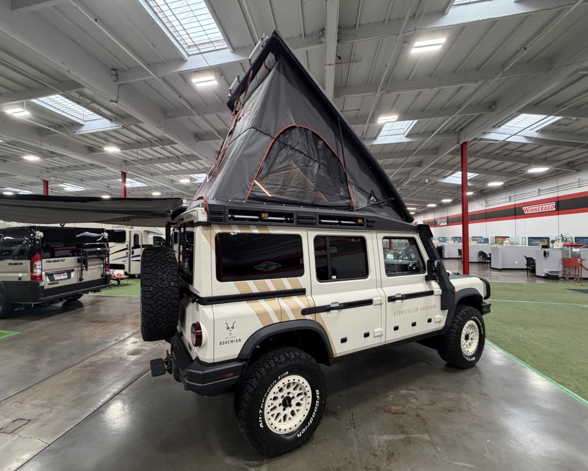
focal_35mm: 15
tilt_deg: -0.9
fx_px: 261
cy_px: 239
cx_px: 269
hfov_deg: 96.6
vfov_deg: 84.0
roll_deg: +1.4
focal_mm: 2.22
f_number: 2.2
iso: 320
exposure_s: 1/60
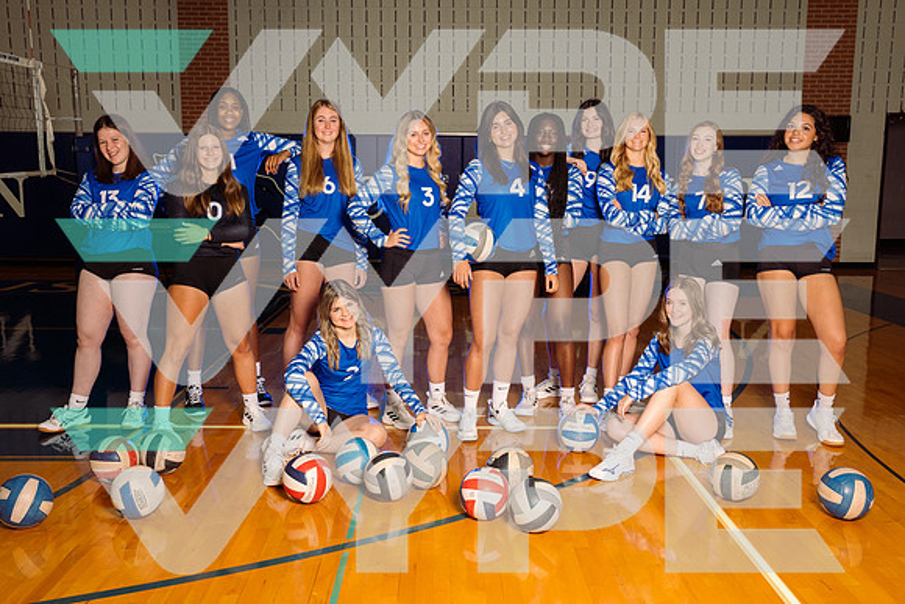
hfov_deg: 54.4
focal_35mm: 35
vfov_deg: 37.9
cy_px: 302
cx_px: 452
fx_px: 880
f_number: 8
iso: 400
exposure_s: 1/200
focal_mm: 35
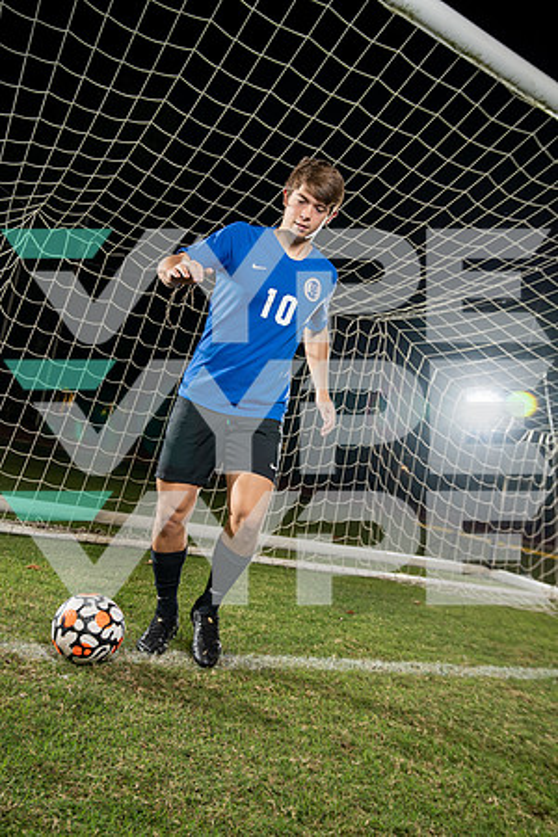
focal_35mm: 33
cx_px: 279
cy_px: 418
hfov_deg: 40.0
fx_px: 767
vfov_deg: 57.2
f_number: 4
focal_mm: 33
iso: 400
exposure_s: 1/125
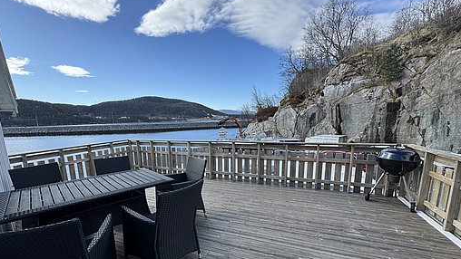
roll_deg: +1.1
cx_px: 223
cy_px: 153
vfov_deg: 66.6
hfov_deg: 99.3
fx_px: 196
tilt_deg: -9.9
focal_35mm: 16
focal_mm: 2.22
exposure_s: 1/657
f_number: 2.2
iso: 40
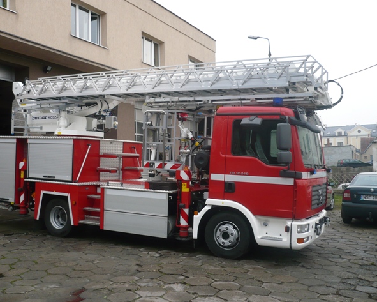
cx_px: 179
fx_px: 413
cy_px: 150
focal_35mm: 37
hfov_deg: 49.1
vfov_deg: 40.1
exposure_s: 1/125
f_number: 2.8
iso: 100
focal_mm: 5.8
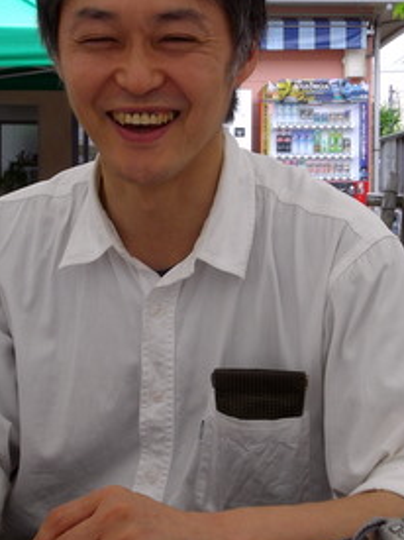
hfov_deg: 15.4
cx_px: 224
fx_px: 1495
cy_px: 234
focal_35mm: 96
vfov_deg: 20.4
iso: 100
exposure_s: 1/125
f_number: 4.8
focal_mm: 9.8
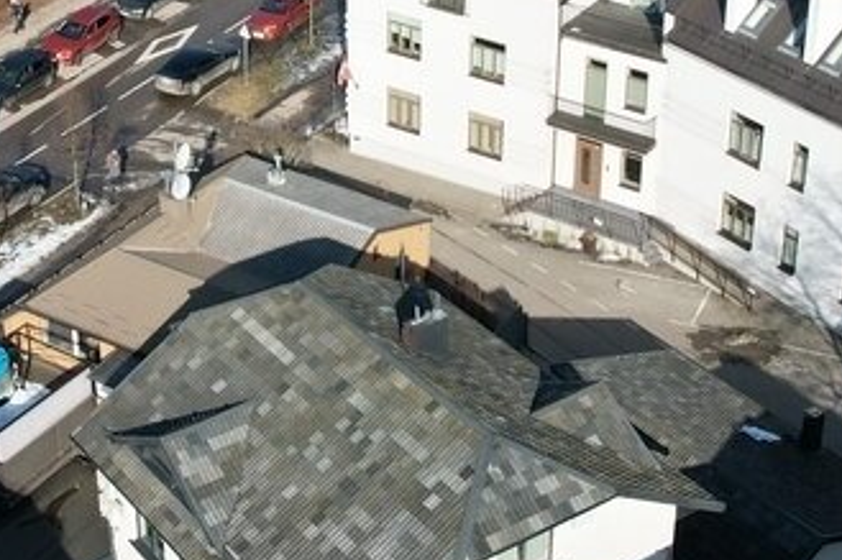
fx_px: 1800
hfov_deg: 26.3
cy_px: 59
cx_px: 351
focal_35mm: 77
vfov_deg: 17.4
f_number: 2.8
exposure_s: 1/2500
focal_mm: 8.38
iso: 200
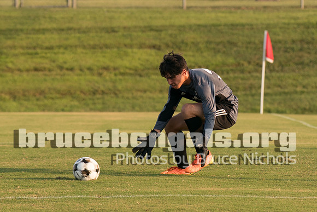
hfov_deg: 5.7
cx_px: 202
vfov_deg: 3.8
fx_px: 3156
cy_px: 100
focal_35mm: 358
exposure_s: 1/1250
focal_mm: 122
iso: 200
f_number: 2.8
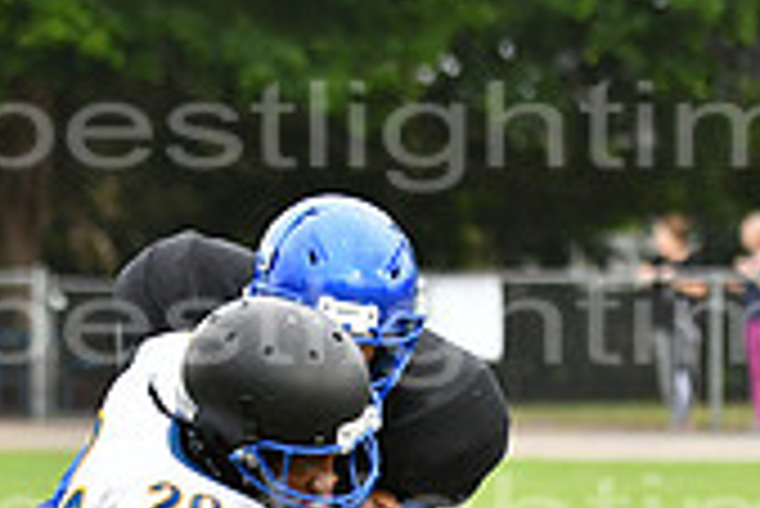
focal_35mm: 720
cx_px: 571
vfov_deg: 1.9
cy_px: 627
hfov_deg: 2.9
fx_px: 15213
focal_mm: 140
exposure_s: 1/1250
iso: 800
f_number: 3.5
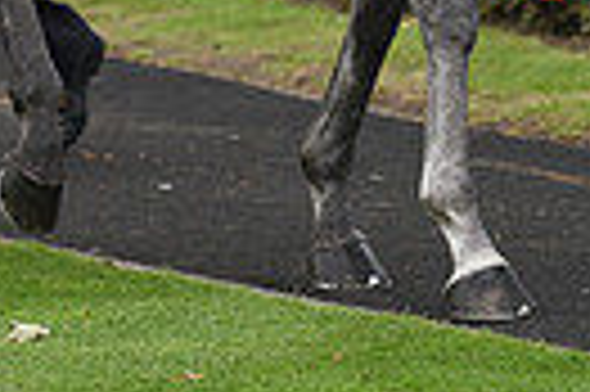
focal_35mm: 710
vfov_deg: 1.9
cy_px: -417
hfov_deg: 2.9
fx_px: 11622
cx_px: 284
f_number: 5
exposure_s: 1/800
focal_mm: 160
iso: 1000
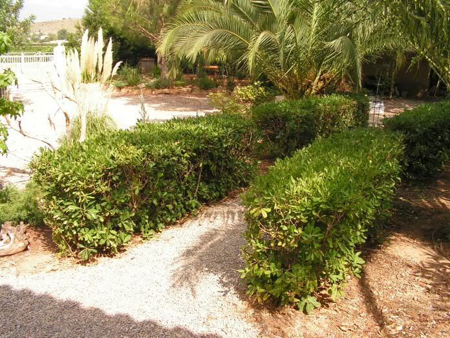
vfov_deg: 39.7
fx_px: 468
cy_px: 169
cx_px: 225
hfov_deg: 51.4
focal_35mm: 36
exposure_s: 1/200
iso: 64
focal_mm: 6
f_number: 4.8
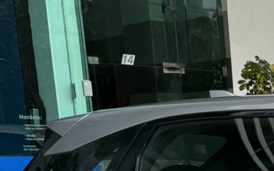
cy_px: 365
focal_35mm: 113
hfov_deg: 15.1
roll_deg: -0.9
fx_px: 844
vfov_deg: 10.5
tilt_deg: -13.6
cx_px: 541
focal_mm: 6.76
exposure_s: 1/2611
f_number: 1.78
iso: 80
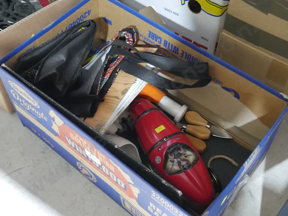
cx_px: 144
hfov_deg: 38.2
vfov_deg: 29.1
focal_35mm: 50
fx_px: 416
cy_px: 108
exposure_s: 1/15
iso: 3200
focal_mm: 25
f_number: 5.3
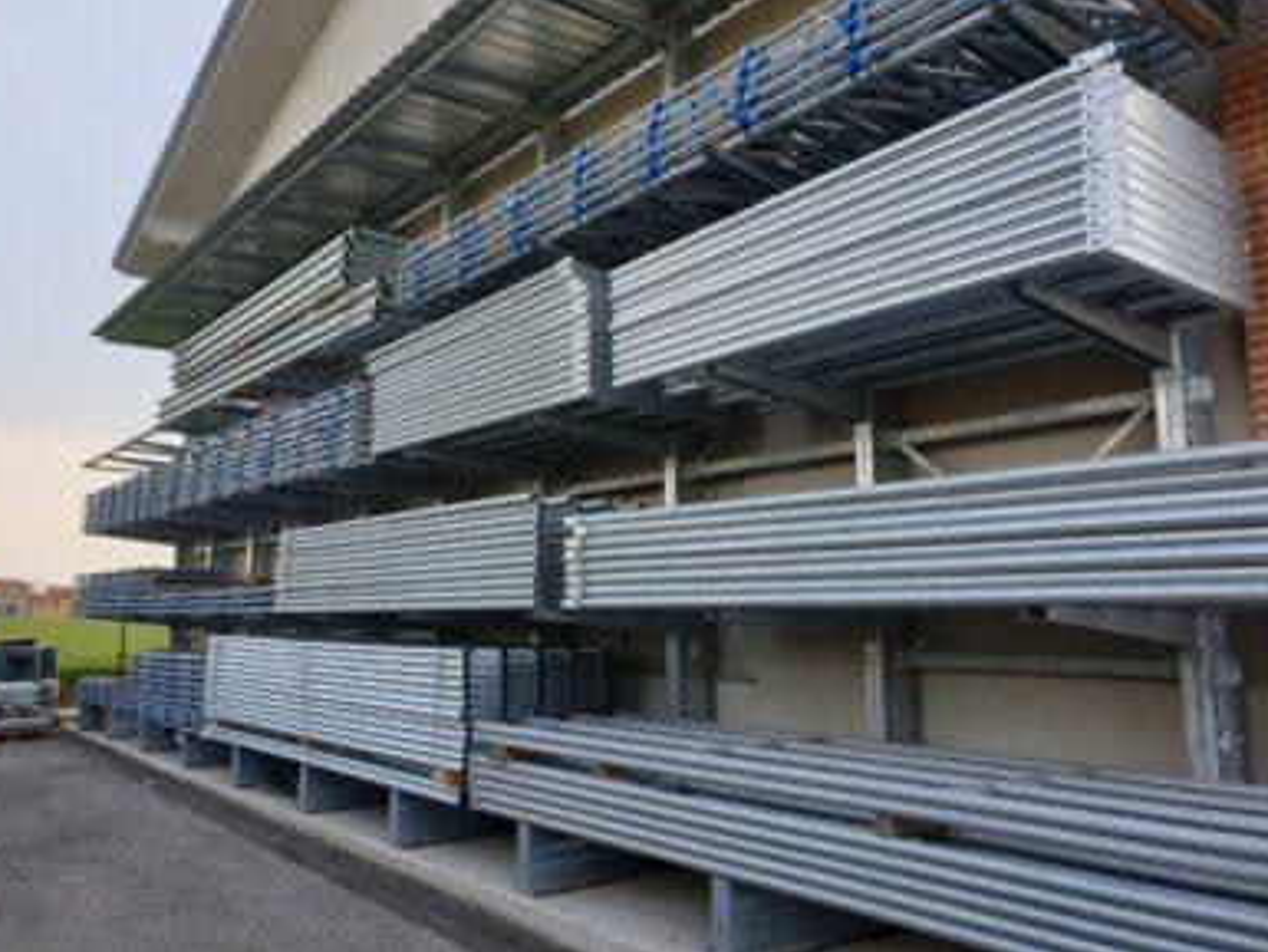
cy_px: 461
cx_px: 613
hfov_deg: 65.3
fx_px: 989
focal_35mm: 27
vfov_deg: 51.4
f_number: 2.4
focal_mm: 4.3
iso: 50
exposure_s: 1/531
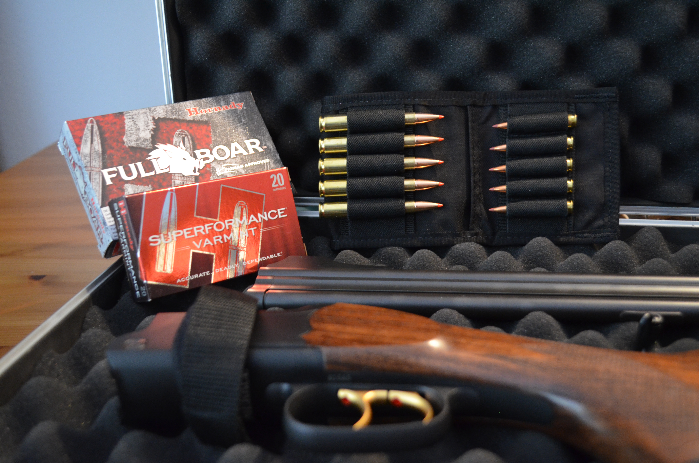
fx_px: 698
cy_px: 232
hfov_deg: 53.2
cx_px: 350
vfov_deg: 36.7
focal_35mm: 36
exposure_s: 1/30
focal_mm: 24
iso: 1800
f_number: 4
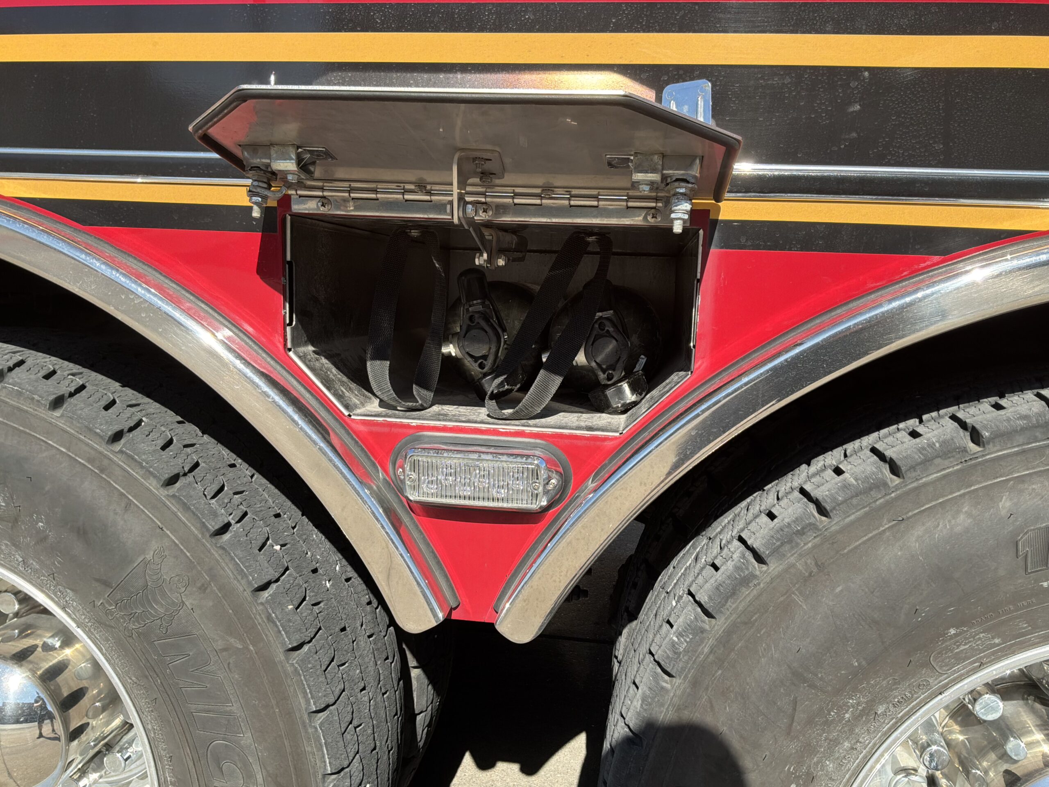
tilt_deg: -8.5
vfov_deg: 49.7
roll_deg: -1.1
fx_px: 849
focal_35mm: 28
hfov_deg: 63.4
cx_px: 524
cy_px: 394
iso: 25
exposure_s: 1/912
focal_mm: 3
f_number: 1.8
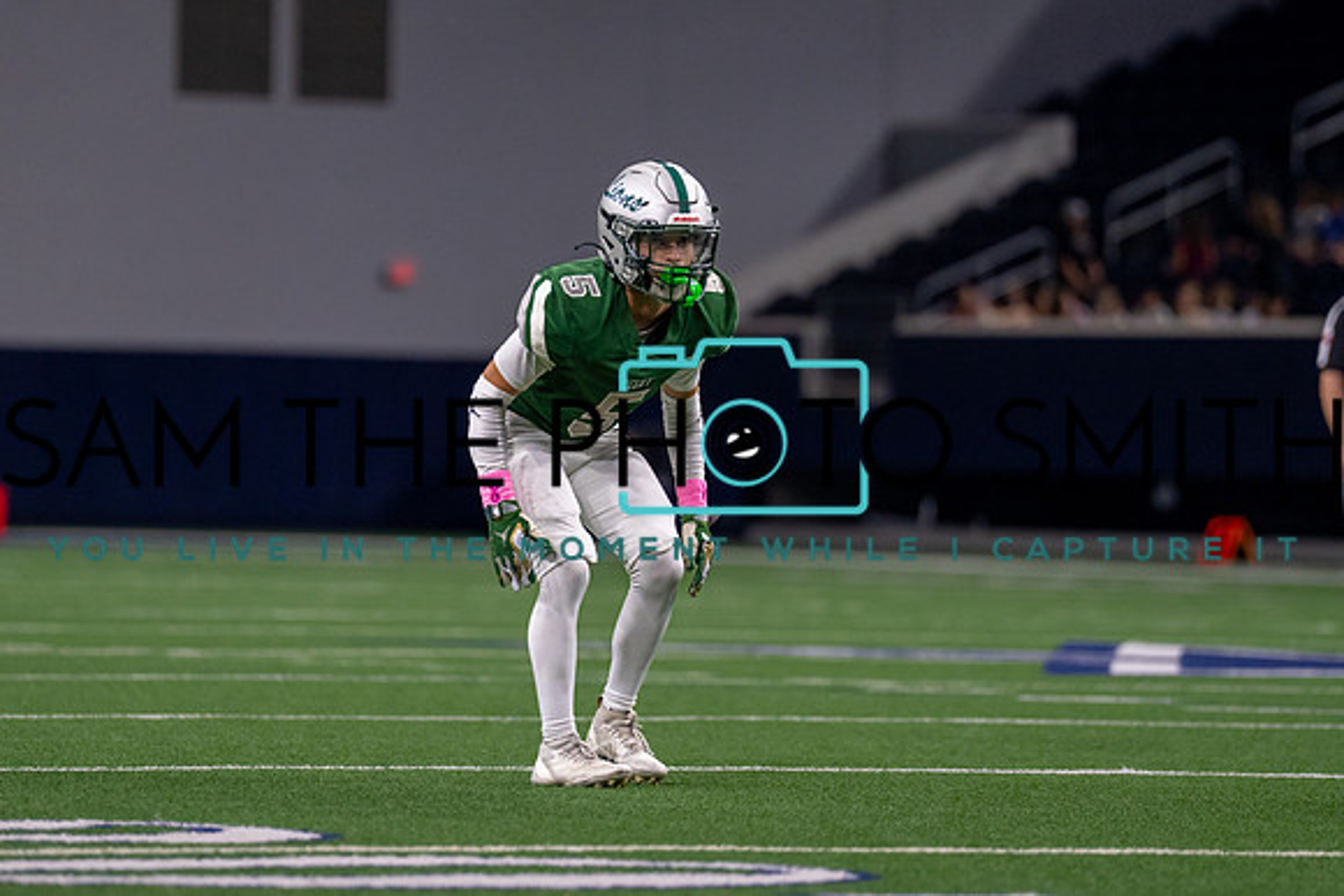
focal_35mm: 303
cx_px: 594
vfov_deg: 4.5
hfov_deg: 6.8
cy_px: 366
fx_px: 11302
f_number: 2.8
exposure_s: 1/1000
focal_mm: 200
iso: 2000
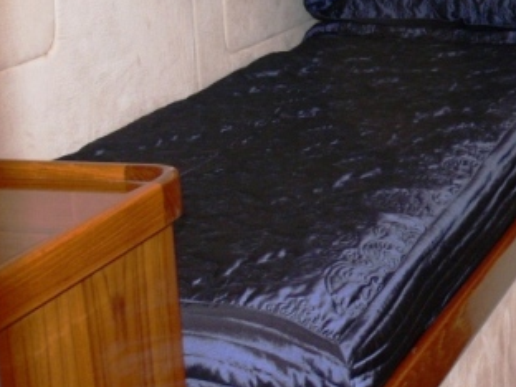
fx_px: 1371
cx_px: 666
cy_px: -35
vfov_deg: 15.6
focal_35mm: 92
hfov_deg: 19.7
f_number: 2.8
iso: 100
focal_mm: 7.4
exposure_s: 1/30
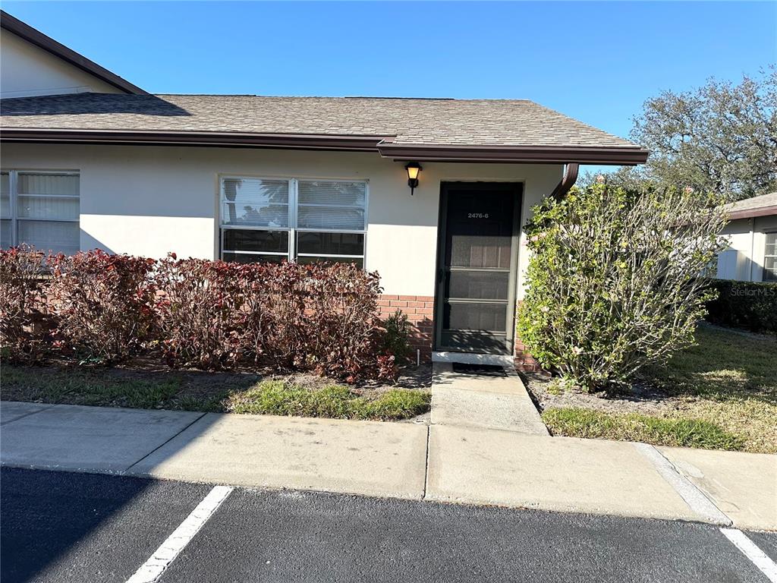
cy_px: 292
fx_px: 539
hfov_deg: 71.6
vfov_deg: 56.8
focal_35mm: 24
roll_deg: -2.2
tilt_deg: -3.6
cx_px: 388
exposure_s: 1/2967
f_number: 1.78
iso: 80
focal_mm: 6.86
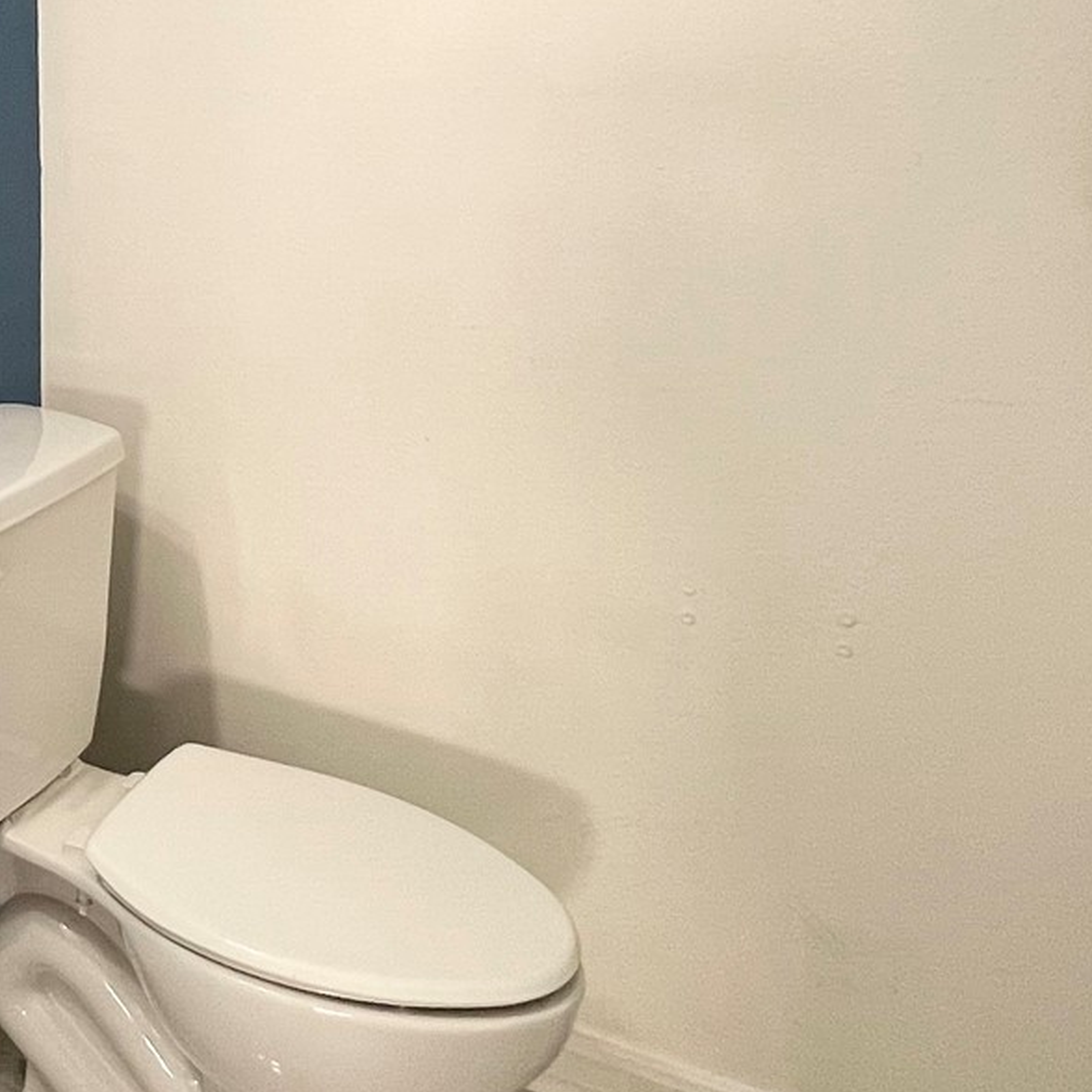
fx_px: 1428
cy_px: 0
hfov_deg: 35.0
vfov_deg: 37.4
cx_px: -150
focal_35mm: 40
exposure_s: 1/60
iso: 125
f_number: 1.8
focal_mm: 1.57
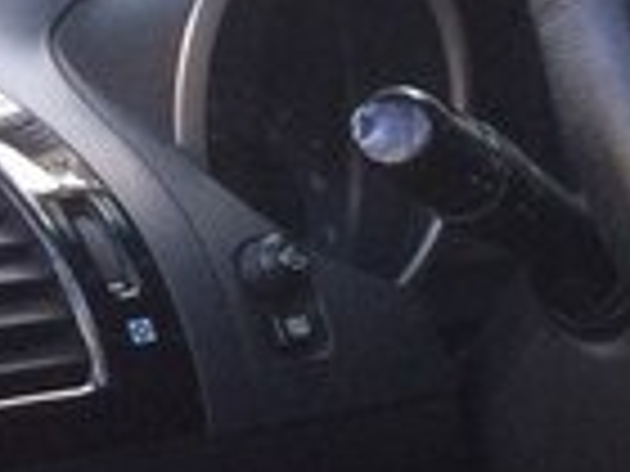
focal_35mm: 137
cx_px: 1166
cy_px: 348
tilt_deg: -10.2
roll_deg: +2.3
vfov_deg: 10.8
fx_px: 2493
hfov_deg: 12.9
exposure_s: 1/33
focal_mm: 4.15
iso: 80
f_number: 2.2
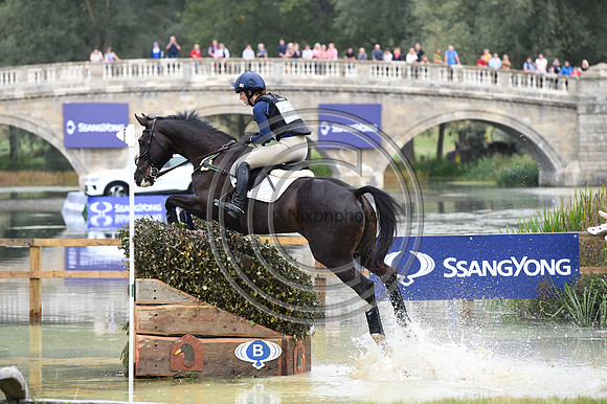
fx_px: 3033
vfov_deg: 7.6
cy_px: 202
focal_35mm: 180
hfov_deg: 11.4
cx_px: 304
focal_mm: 180
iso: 2200
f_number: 5.6
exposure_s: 1/1250
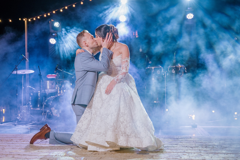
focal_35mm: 47
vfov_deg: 28.8
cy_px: 80
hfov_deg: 42.0
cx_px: 113
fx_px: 312
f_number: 3.2
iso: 1000
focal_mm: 42
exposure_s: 1/200
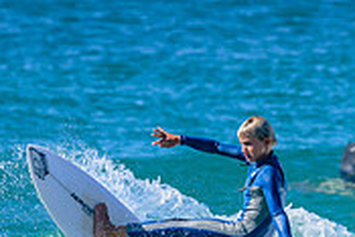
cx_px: 241
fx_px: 15050
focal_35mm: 1525
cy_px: 323
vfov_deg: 0.9
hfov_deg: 1.4
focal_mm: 460
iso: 500
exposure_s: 1/2000
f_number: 10
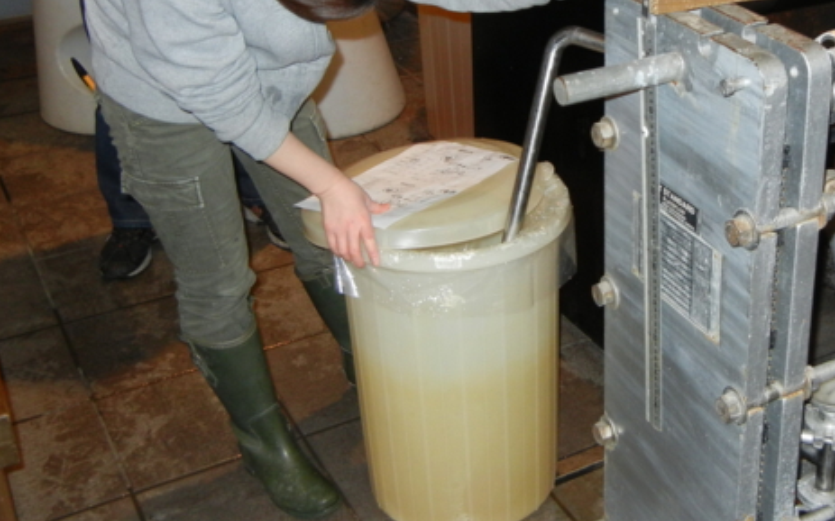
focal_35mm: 55
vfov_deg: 23.4
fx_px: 1251
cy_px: 173
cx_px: 541
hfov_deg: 36.6
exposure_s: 1/30
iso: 231
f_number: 3.5
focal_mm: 5.4
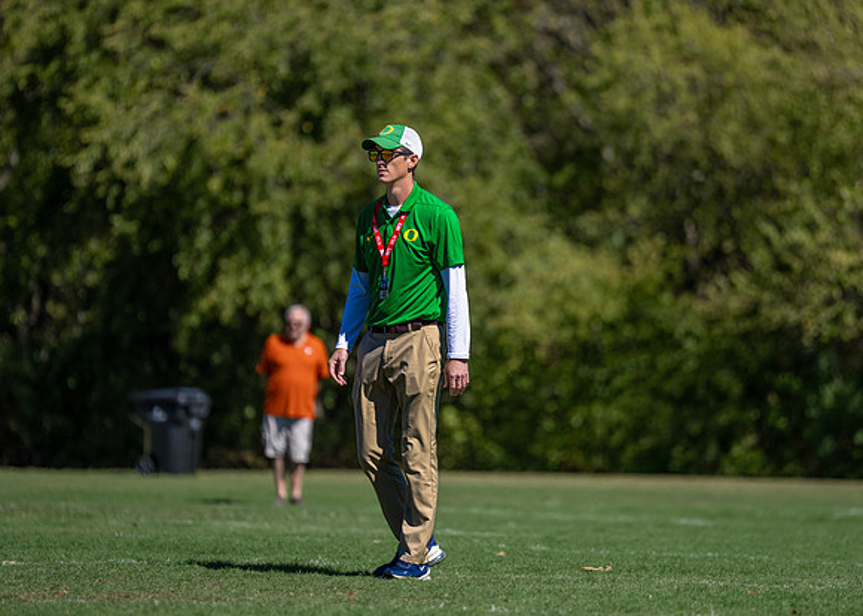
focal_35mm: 254
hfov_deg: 7.9
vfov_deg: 5.7
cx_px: 449
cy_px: 279
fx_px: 6224
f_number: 2.8
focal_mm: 200
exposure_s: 1/4000
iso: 160
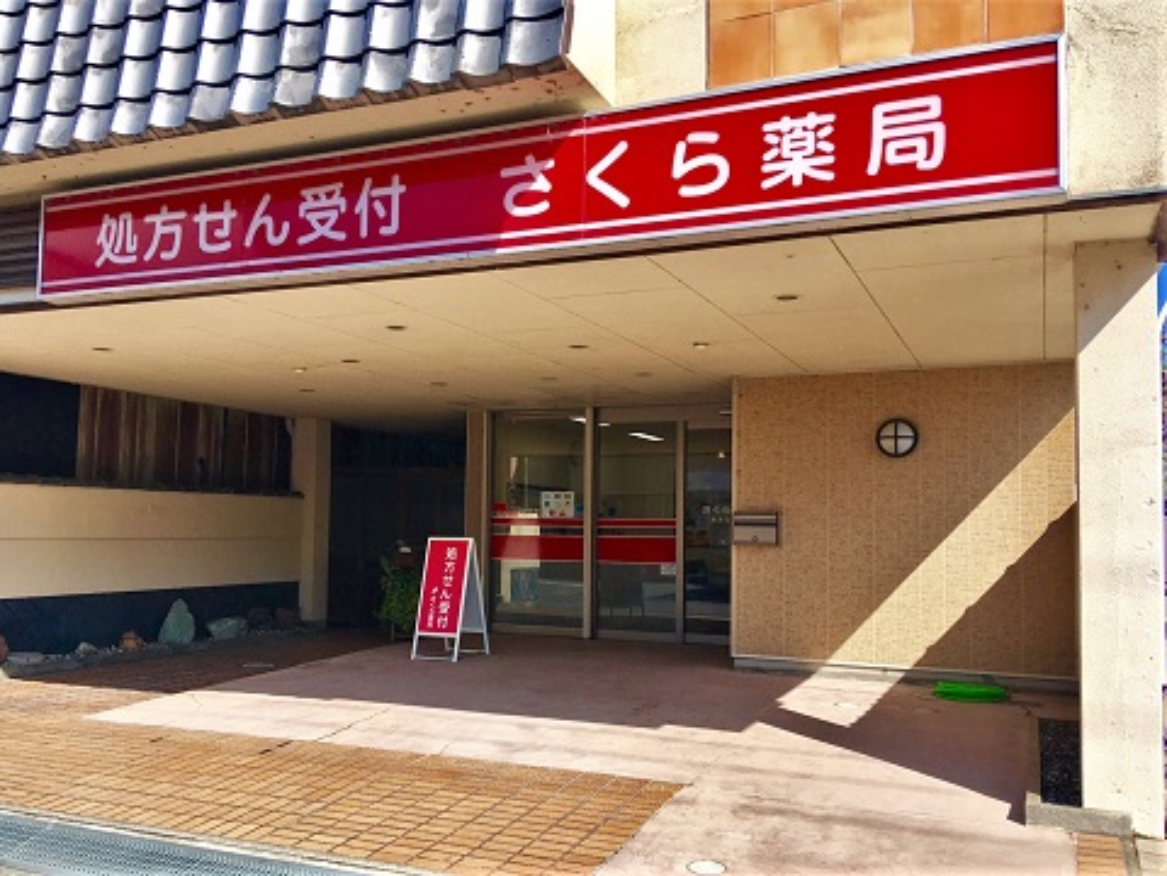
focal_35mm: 29
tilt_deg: +2.2
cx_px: 584
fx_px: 978
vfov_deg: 48.2
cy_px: 438
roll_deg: -0.8
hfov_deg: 61.7
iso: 25
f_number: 2.2
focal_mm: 4.15
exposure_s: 1/1261
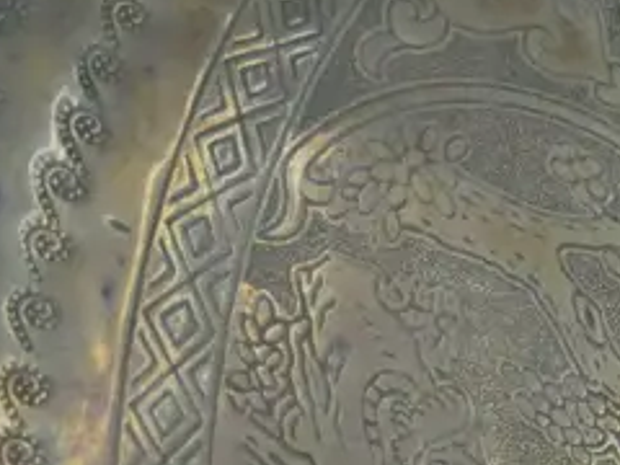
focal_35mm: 188
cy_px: 695
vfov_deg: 7.8
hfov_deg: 10.0
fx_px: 3367
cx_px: 1093
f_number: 5.6
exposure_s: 1/160
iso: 3200
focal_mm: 22
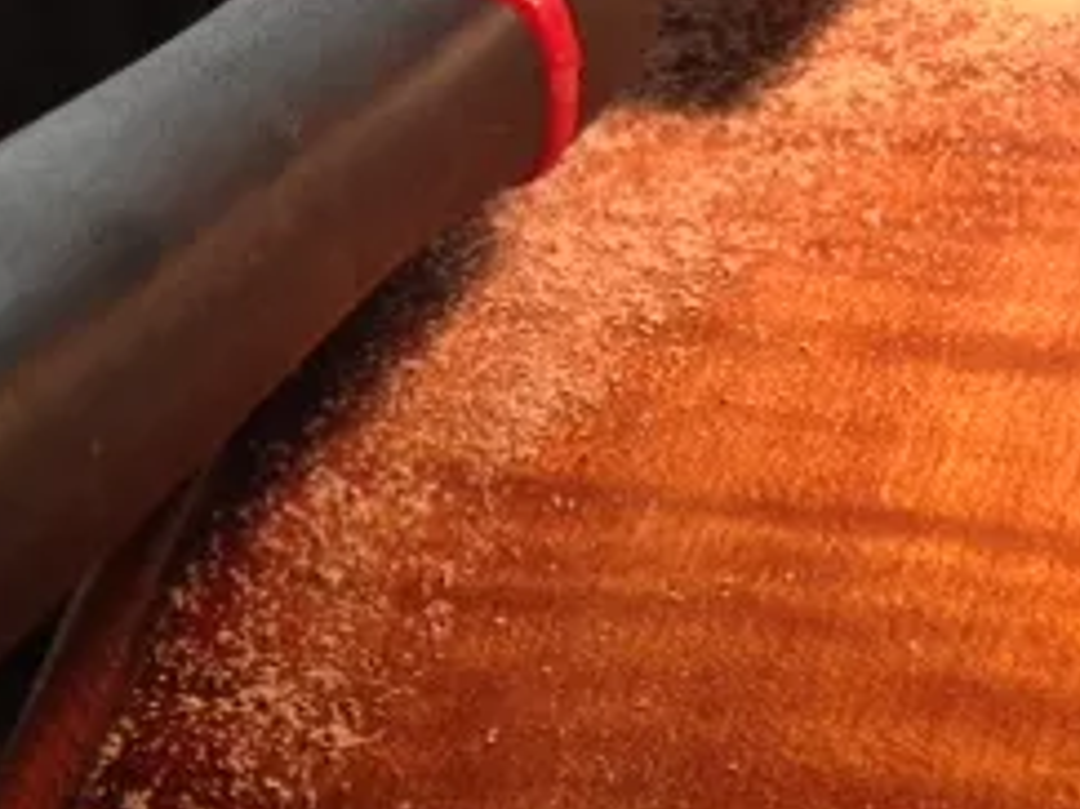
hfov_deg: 21.0
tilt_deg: -18.5
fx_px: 2869
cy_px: -27
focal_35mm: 92
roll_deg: -0.5
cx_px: 907
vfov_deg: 15.7
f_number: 2.4
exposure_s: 1/24
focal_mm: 4.28
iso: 50
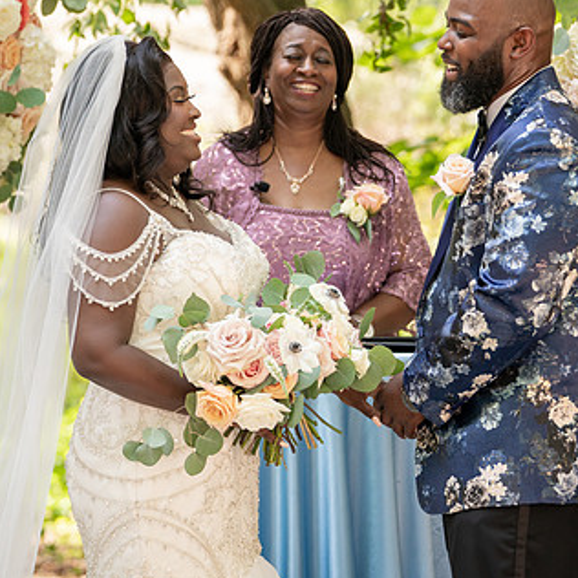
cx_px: 364
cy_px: 229
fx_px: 4175
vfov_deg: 7.9
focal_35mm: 221
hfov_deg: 7.9
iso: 400
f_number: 4
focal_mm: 137
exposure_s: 1/200
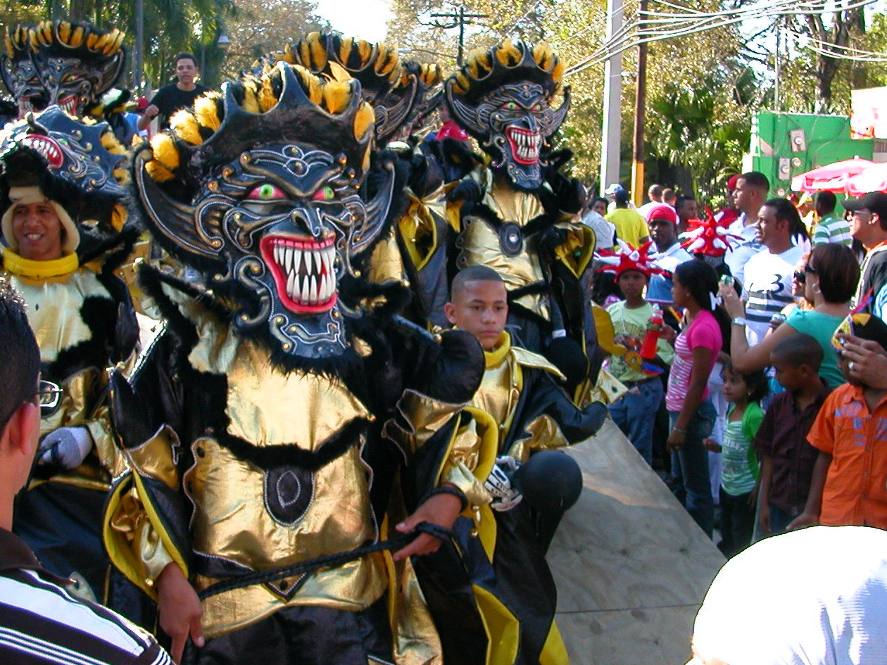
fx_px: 1204
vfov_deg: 30.9
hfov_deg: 40.4
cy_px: 319
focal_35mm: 47
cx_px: 430
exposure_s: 1/241
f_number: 2.7
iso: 100
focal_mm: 5.6
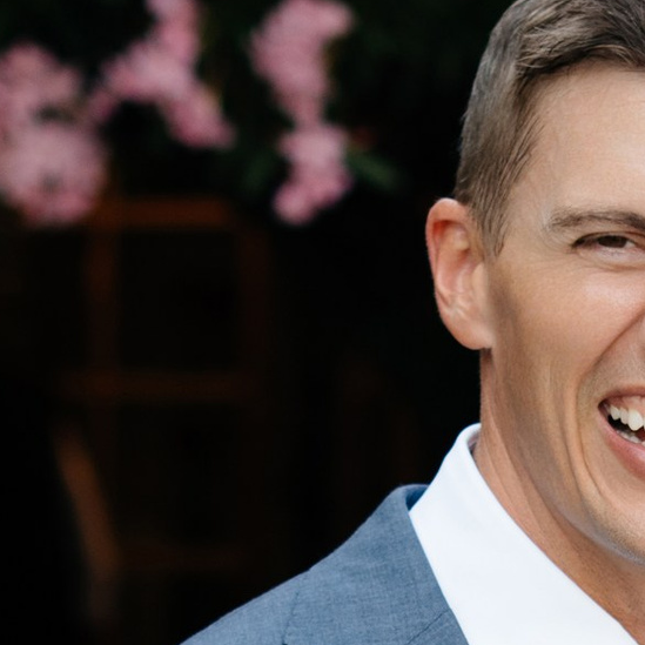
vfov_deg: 5.7
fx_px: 6261
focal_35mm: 297
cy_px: 1366
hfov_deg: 5.8
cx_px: 958
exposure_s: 1/400
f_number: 2.8
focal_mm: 50
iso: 200
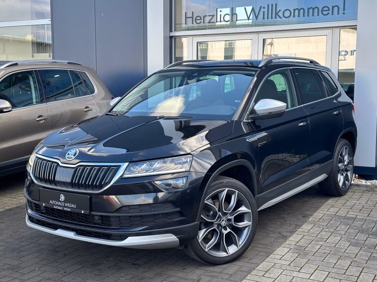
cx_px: 188
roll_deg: -0.3
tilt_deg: -6.3
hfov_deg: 39.7
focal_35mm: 48
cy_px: 141
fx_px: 523
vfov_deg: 30.3
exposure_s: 1/355
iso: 64
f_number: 1.78
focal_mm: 6.86
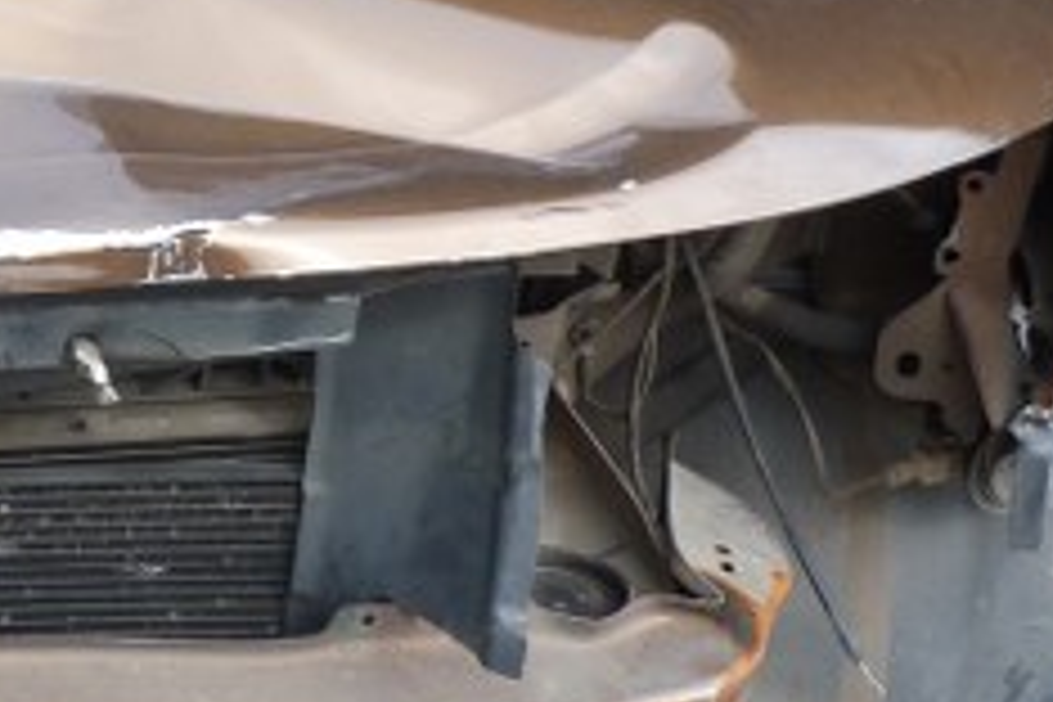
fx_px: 2603
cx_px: -256
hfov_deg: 21.1
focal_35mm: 89
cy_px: 58
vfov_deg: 15.2
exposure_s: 1/125
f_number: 3.6
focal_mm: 4.5
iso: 80
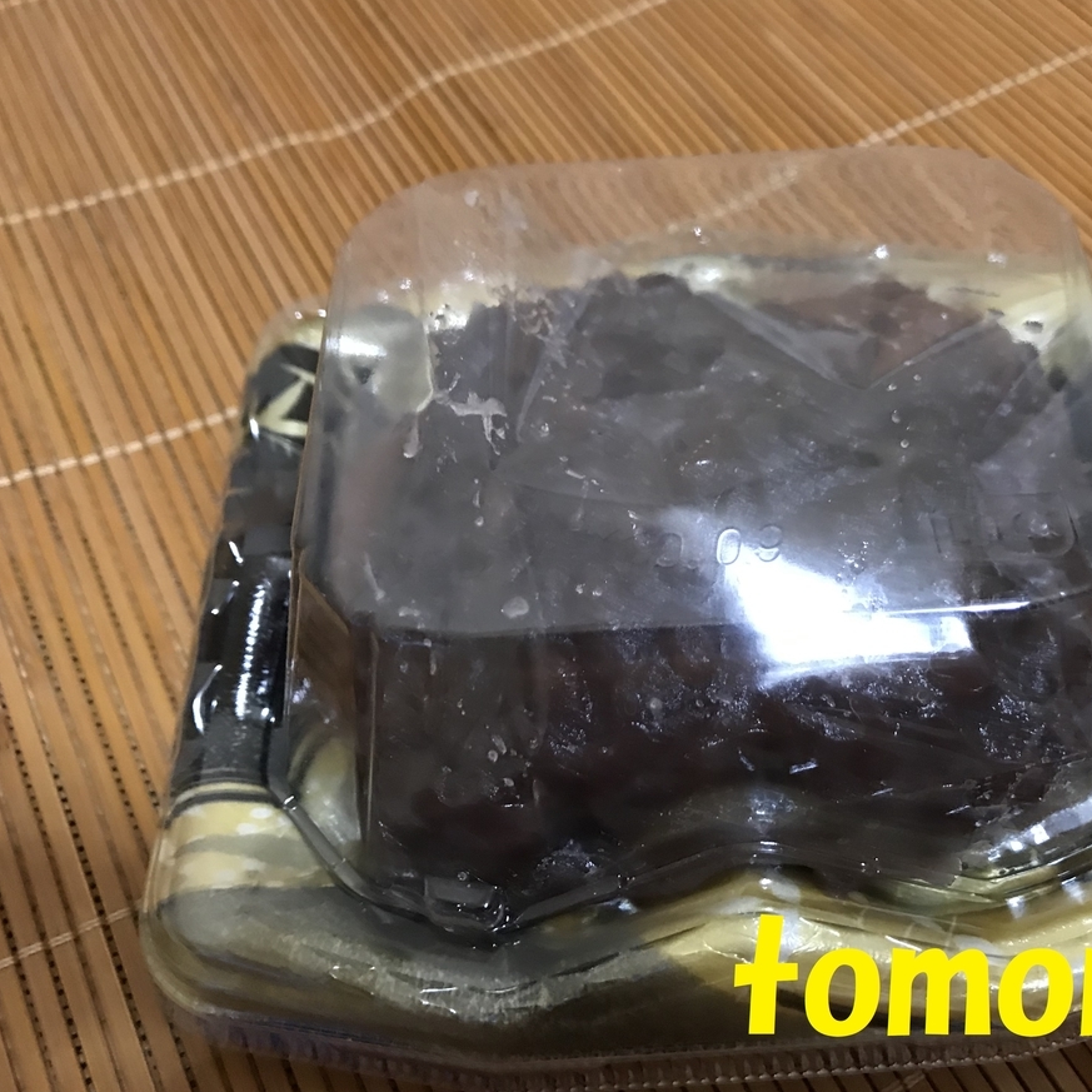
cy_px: 535
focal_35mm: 34
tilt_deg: -54.0
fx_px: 1213
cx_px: 713
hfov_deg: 47.8
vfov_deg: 48.4
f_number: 1.8
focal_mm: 3.99
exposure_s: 1/9
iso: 100
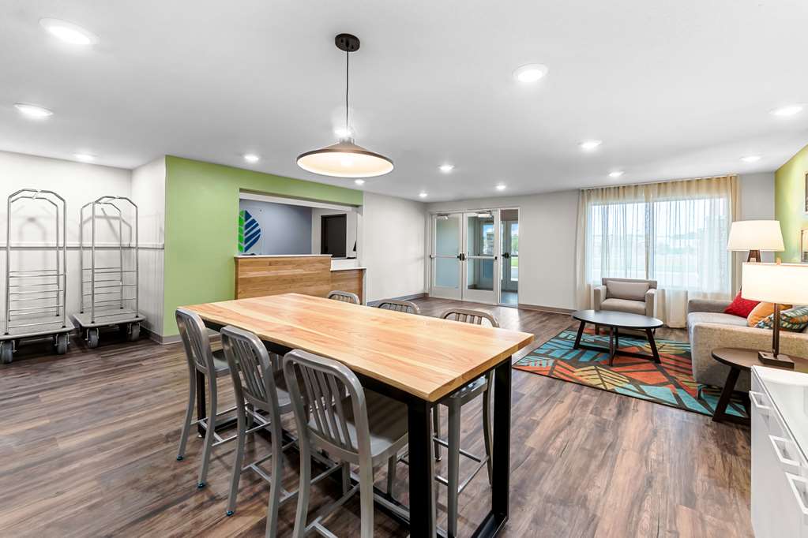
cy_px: 269
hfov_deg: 104.3
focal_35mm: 14
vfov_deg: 81.2
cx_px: 404
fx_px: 314
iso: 400
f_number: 8
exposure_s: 1/6
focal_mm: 14
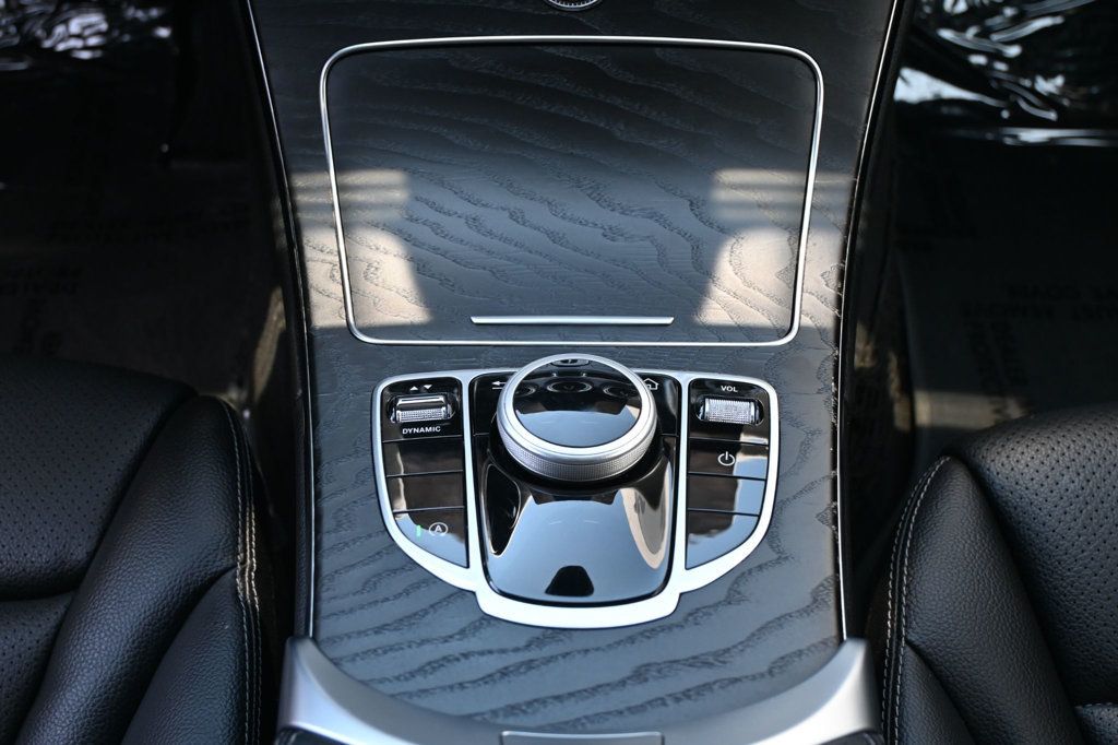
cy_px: 372
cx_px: 559
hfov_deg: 40.0
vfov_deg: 27.2
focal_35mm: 50
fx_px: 1537
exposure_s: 1/125
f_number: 5
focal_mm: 33
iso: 900
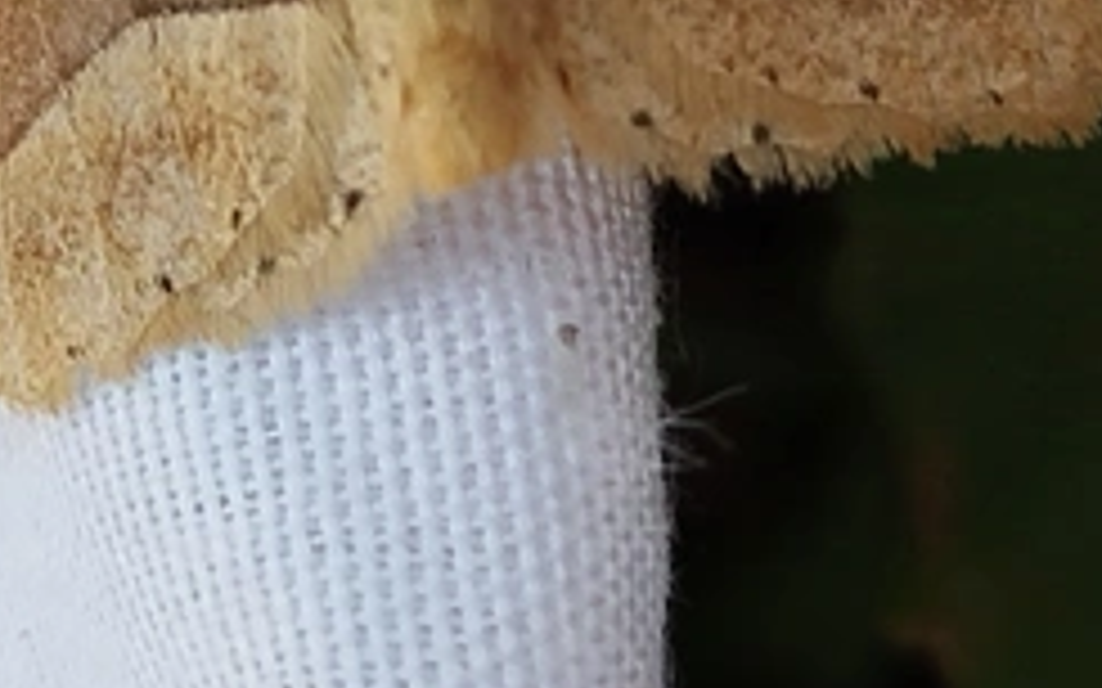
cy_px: -184
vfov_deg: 8.8
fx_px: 4414
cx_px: 328
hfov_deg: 14.2
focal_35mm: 147
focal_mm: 5.31
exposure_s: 1/50
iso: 160
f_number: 1.7
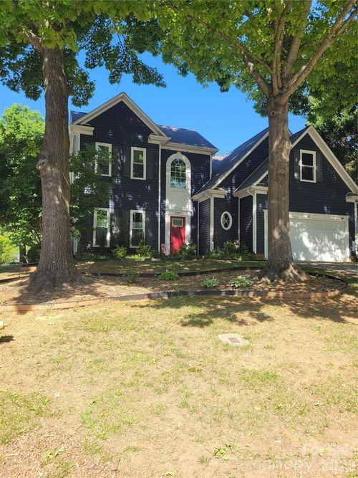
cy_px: 239
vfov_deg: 67.3
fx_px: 359
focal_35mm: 26
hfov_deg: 53.0
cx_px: 179
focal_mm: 5.4
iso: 40
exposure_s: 1/868
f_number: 1.8
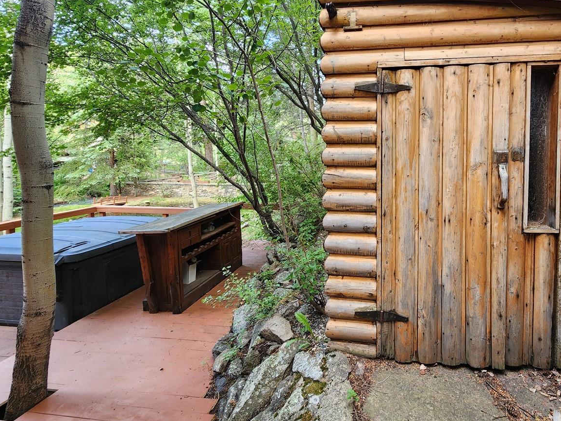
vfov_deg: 71.1
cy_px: 178
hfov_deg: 85.8
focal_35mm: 18
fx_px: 292
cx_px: 355
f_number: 2.2
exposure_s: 1/60
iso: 125
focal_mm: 2.2
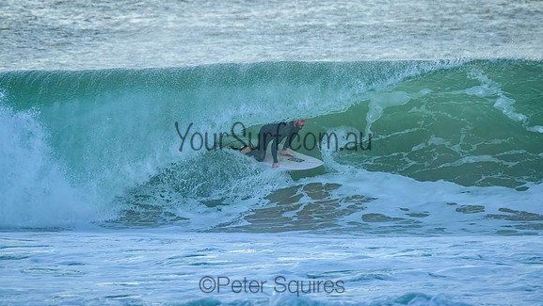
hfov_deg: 2.6
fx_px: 12127
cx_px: 272
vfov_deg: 1.4
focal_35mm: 842
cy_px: 129
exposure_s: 1/1250
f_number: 11
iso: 5000
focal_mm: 800
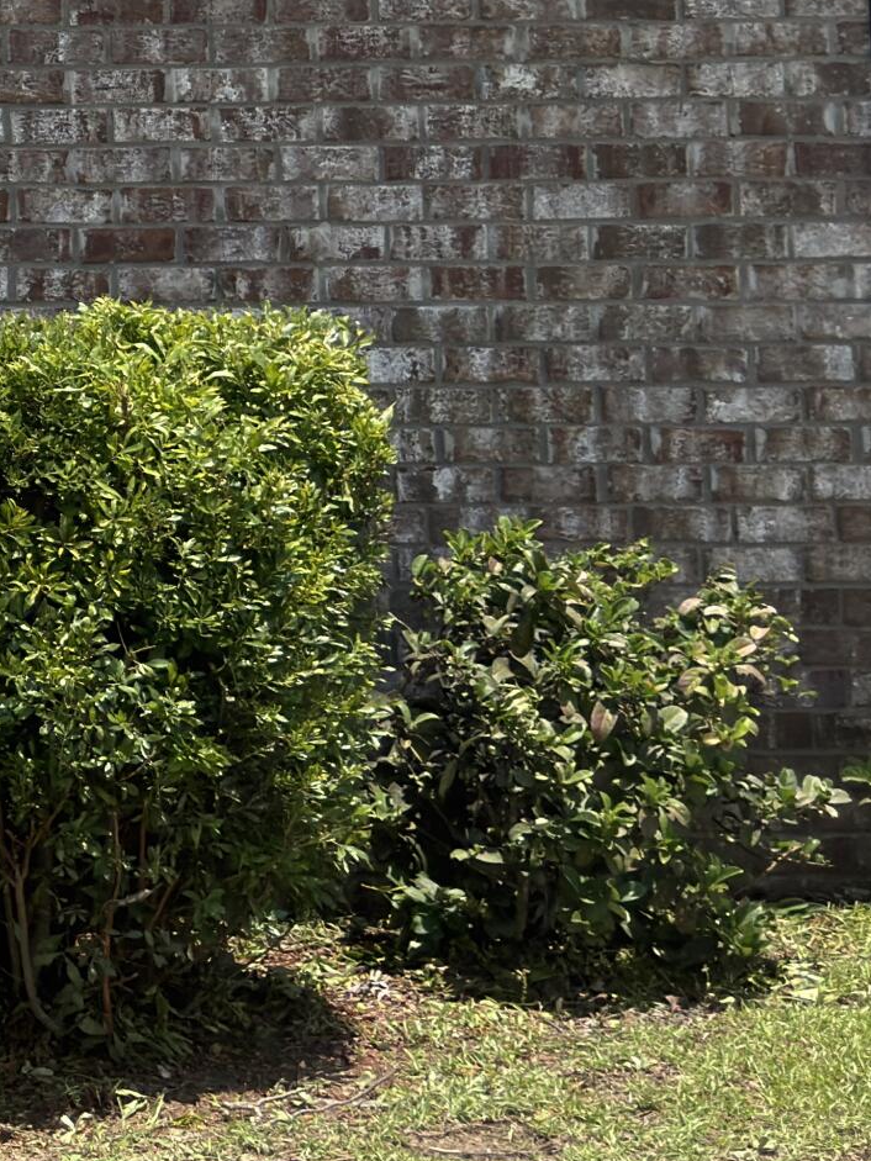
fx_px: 3421
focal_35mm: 102
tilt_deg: +5.8
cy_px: 15
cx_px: -977
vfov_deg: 18.8
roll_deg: +0.9
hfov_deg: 12.4
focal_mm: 6.76
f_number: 1.78
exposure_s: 1/4386
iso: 64
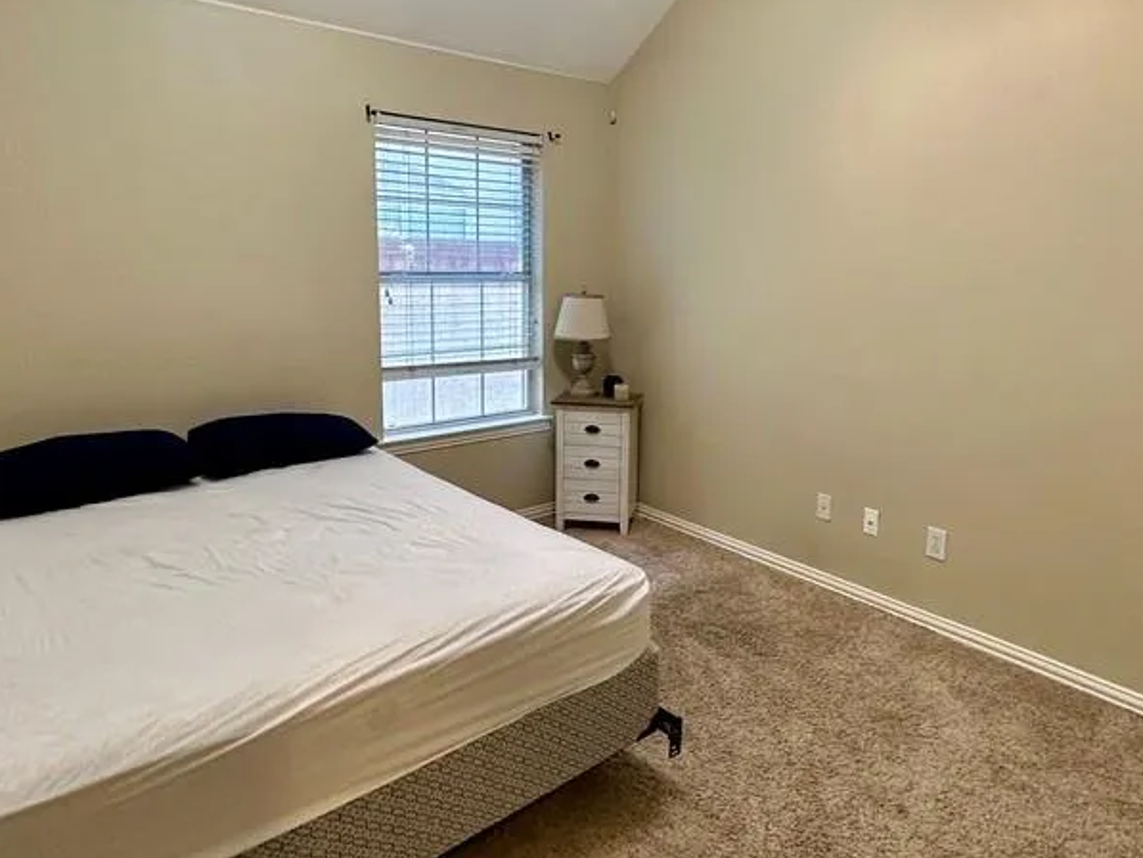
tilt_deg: -8.4
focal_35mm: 24
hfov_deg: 71.1
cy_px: 354
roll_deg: -1.5
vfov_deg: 56.5
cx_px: 662
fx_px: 793
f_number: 2.2
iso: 400
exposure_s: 1/60
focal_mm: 2.22
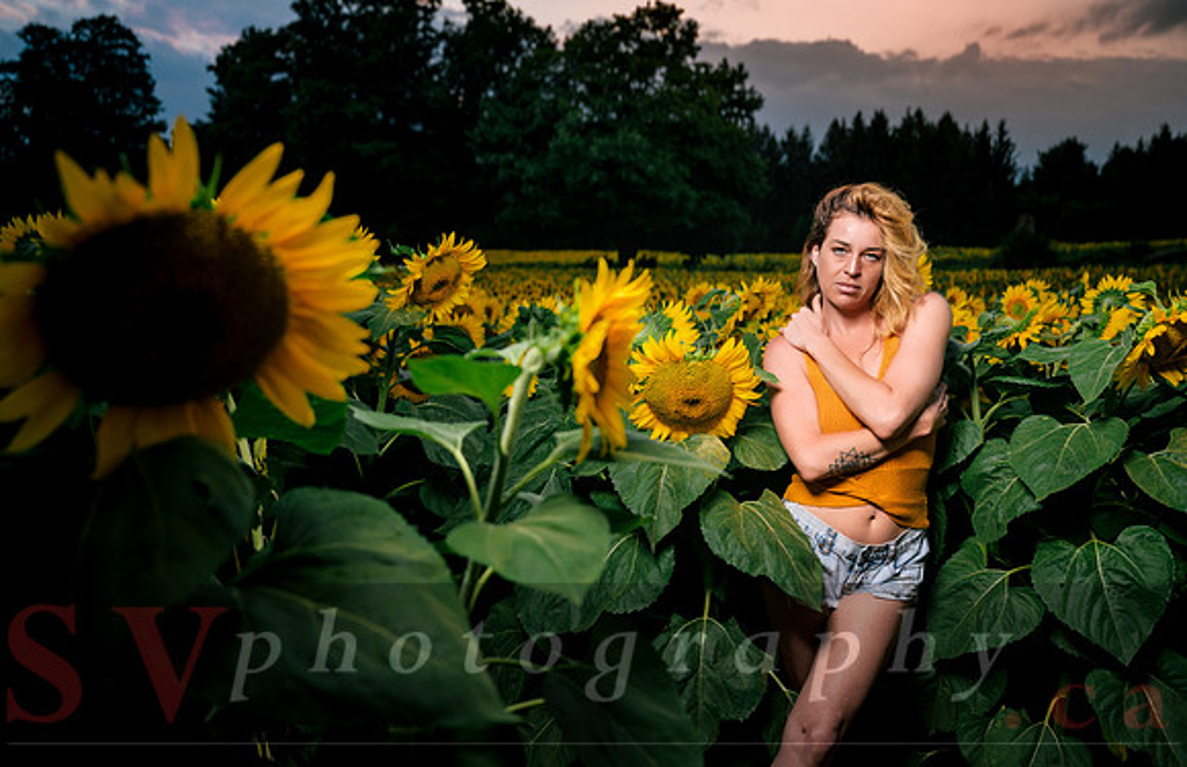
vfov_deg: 42.9
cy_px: 383
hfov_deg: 62.6
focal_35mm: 30
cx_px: 593
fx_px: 976
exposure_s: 1/50
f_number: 3.2
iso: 64
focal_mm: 29
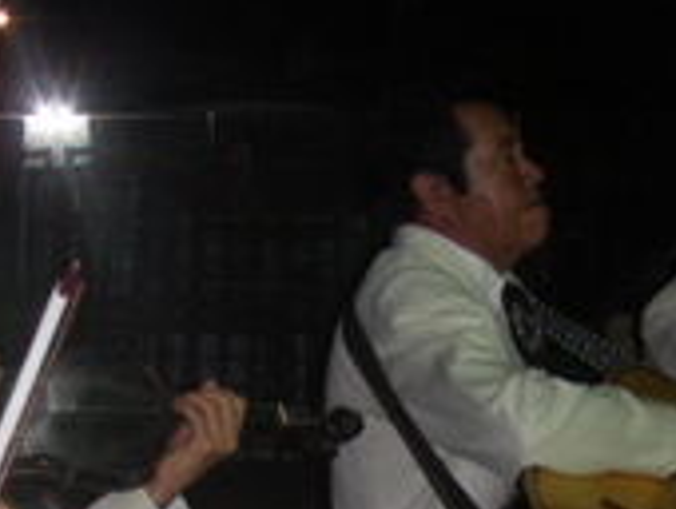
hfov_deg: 13.8
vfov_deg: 10.3
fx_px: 2797
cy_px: 525
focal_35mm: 143
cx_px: 429
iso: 160
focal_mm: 6.7
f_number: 3.5
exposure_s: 1/30
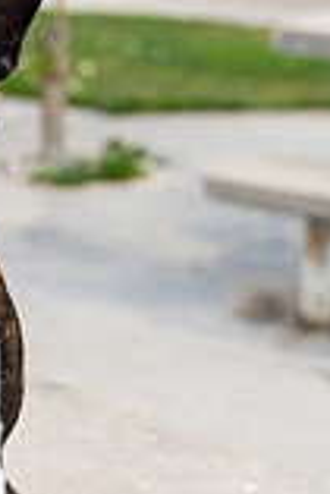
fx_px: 1687
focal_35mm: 123
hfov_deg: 10.9
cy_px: 69
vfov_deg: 16.5
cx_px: -126
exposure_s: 1/500
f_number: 4
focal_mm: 43
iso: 640
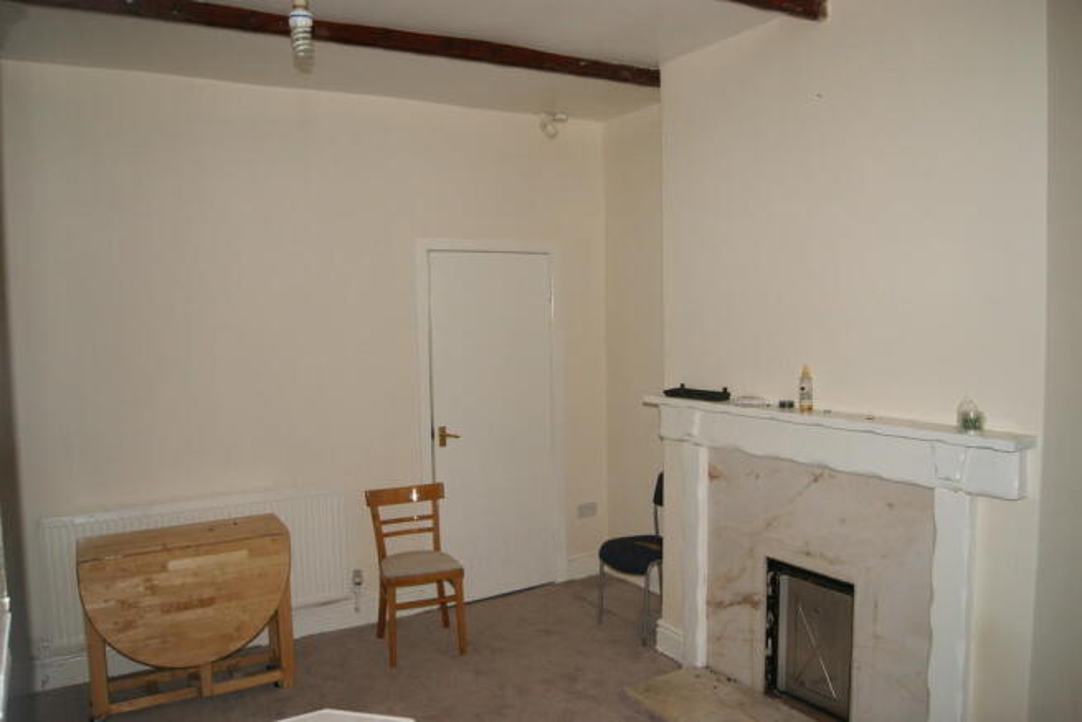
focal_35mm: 27
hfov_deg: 67.4
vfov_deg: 48.0
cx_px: 541
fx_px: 812
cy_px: 361
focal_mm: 18
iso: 400
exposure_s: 1/60
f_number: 5.6
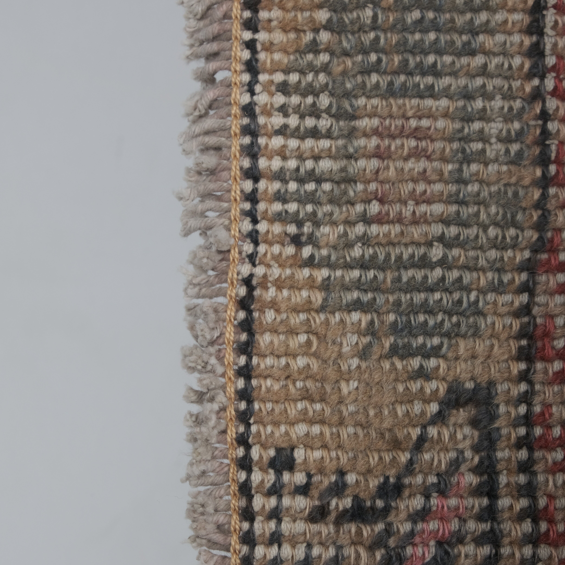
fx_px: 1957
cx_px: 282
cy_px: 362
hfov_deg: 16.4
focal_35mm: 106
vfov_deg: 16.4
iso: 160
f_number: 11
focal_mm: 55
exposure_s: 1/160
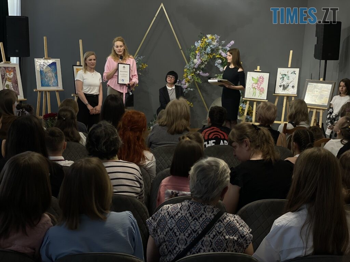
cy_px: 131
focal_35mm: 52
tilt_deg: -6.4
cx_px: 175
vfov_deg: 28.0
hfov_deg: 36.8
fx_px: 526
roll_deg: -1.9
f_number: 2
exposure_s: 1/100
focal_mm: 6
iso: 80
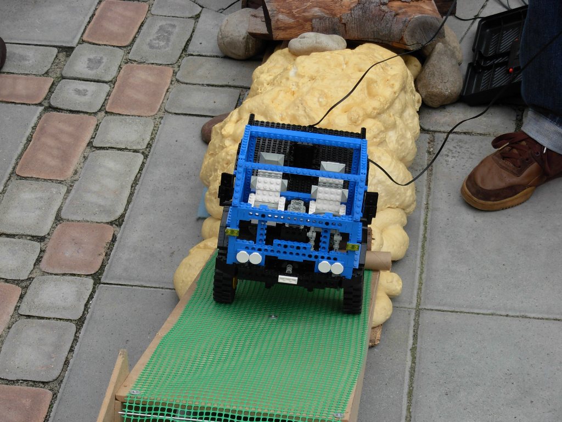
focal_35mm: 89
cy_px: 211
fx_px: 1445
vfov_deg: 16.6
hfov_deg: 22.0
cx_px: 281
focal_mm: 14.7
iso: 79
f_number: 3.8
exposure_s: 1/470
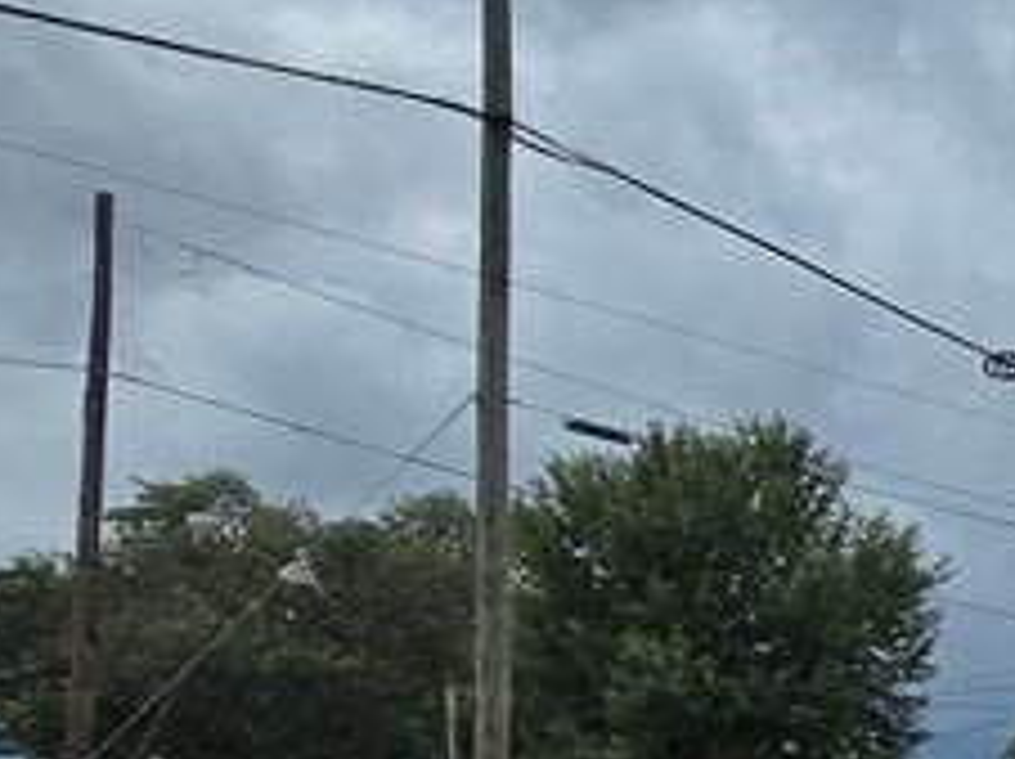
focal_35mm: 59
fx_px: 1728
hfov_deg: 19.7
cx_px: 1976
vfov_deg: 23.7
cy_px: 768
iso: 50
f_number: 2.2
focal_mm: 2.2
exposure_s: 1/3291
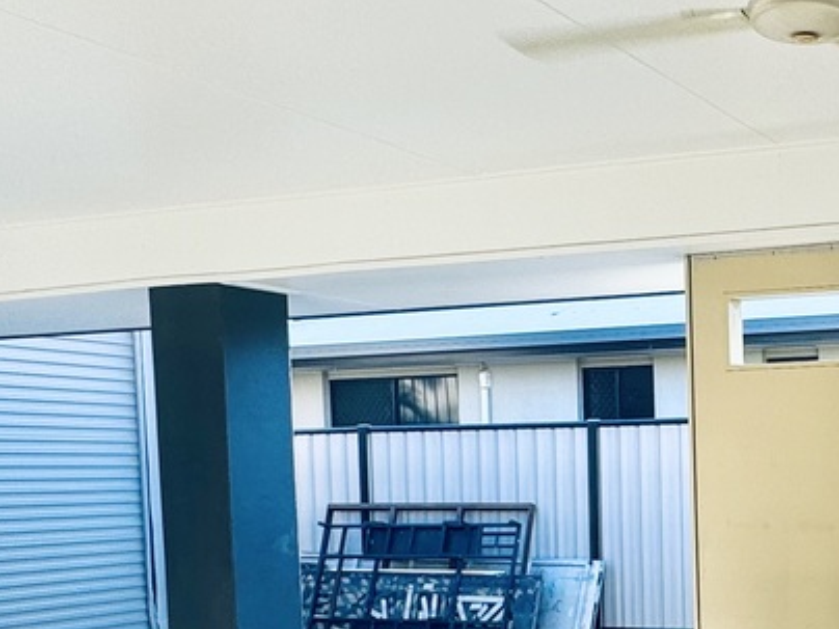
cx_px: 935
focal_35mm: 52
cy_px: 553
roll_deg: +1.7
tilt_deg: -2.9
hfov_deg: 32.2
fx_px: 1260
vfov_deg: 27.1
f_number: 2.2
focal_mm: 2.22
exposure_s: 1/154
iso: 40
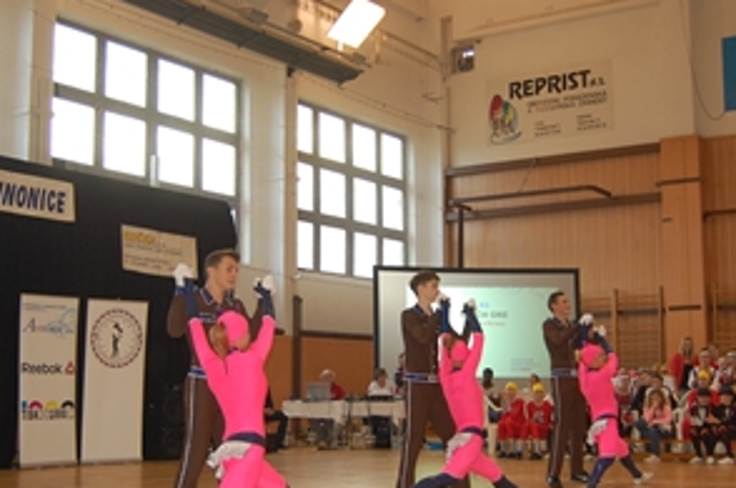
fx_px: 1041
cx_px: 348
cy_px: 283
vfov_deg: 26.4
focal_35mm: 51
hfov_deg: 38.9
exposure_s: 1/100
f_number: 3.8
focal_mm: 20
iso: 400
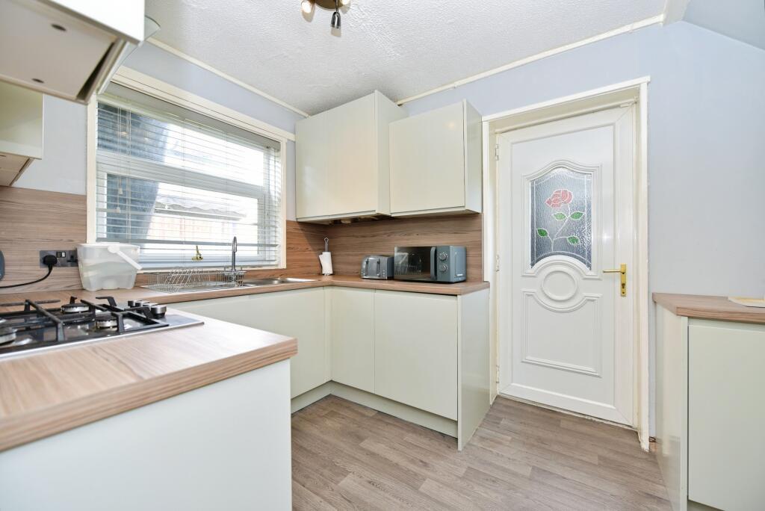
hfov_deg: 104.2
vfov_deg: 81.3
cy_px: 256
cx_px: 382
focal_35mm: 14
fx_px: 298
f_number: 4
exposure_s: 1/60
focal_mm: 14
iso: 400
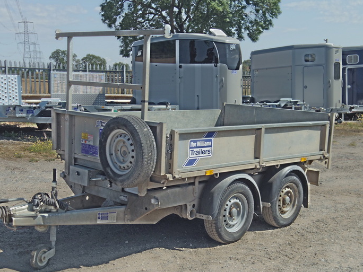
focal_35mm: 55
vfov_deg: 26.6
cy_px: 142
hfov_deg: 34.9
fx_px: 577
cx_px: 169
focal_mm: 8.5
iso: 200
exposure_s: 1/400
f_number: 3.5
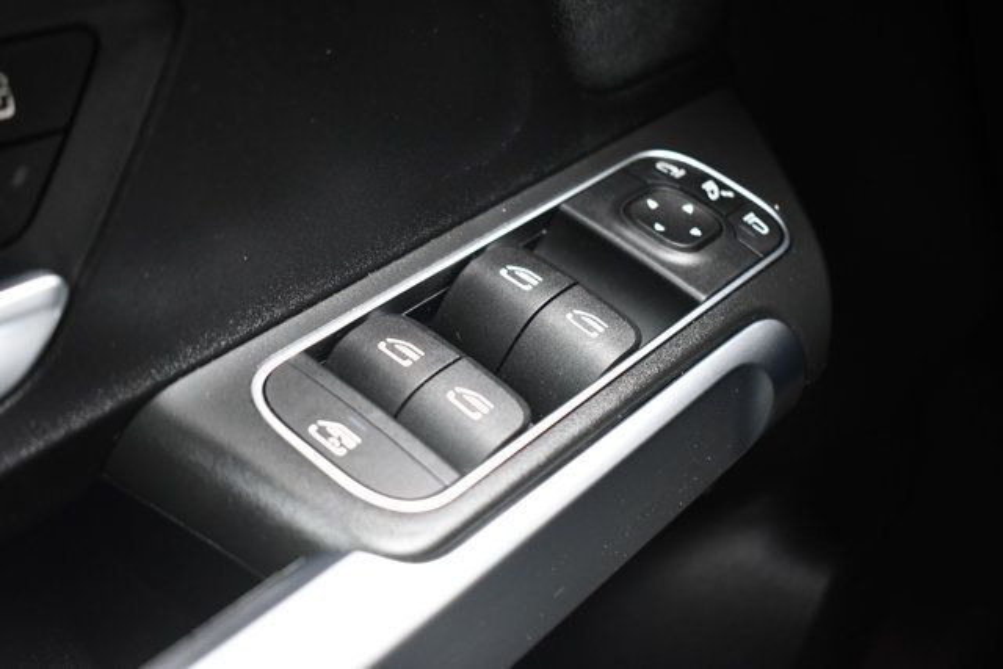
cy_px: 334
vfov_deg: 26.5
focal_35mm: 51
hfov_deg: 38.9
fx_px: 1421
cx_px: 502
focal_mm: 34
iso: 2500
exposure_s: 1/125
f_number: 4.5
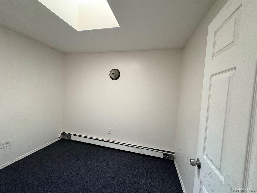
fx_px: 104
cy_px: 96
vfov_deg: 85.7
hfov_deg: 102.1
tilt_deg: -0.3
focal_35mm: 14
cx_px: 128
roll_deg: -3.1
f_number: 2.2
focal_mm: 2.22
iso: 250
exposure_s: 1/60
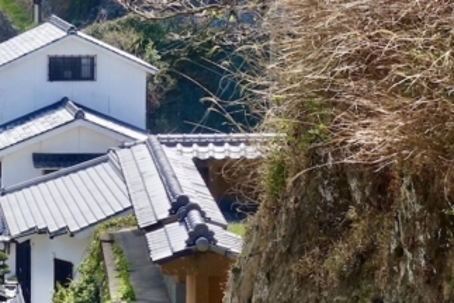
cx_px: -150
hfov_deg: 9.1
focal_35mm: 223
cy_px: 161
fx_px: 2815
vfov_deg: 6.2
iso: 125
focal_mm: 25.7
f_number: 5.6
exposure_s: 1/400
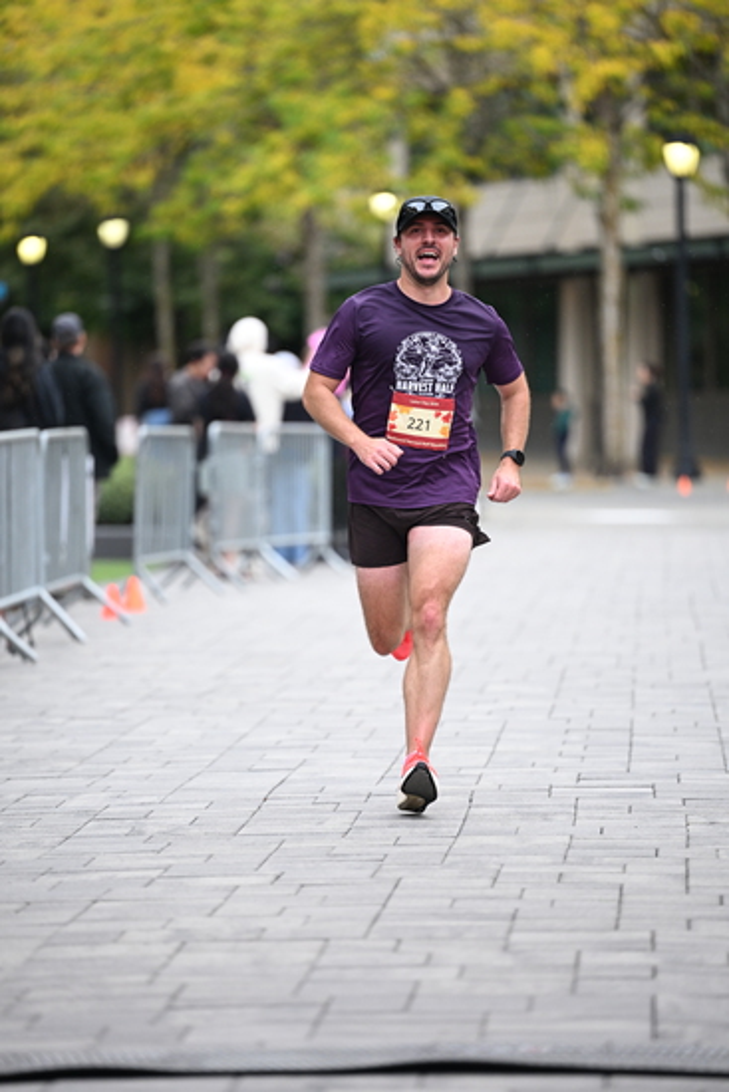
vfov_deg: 10.8
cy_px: 546
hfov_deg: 7.2
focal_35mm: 190
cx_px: 364
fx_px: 5767
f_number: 2.8
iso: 1250
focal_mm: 190
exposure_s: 1/1600
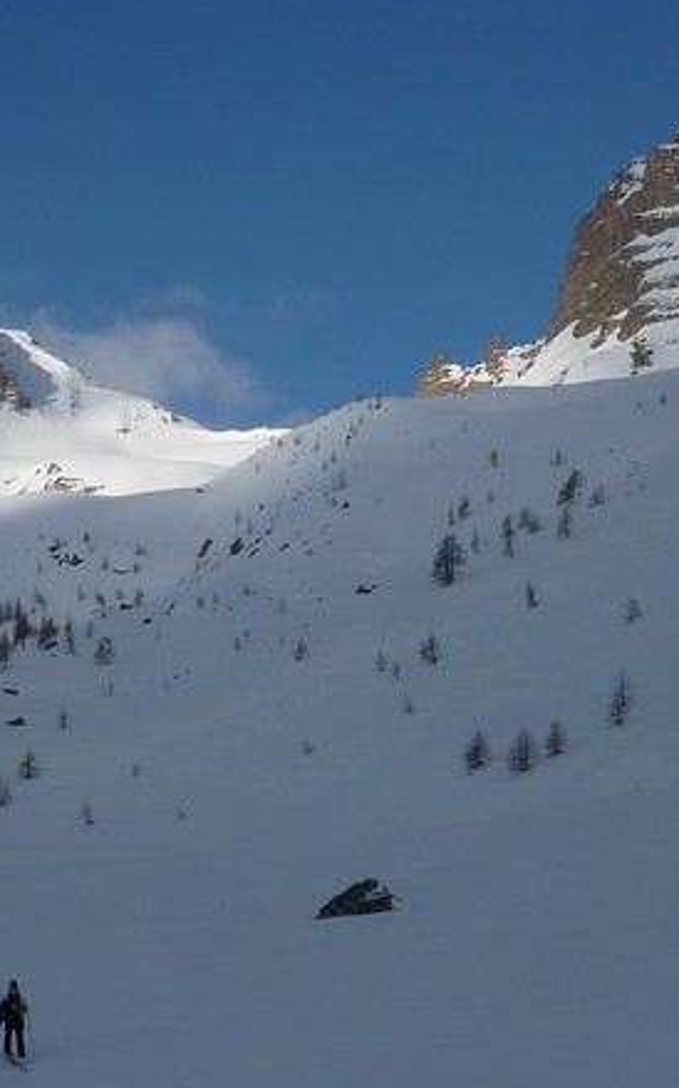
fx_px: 2578
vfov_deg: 23.8
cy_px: 542
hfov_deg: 15.0
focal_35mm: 87
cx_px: 211
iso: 80
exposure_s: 1/800
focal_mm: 6.5
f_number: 5.6
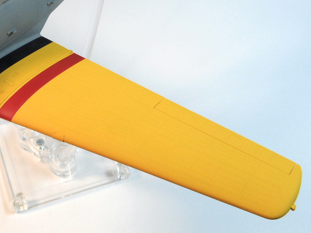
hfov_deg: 31.7
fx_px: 530
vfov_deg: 24.3
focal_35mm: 59
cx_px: 53
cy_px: 34
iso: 110
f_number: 4.2
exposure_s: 1/30
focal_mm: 6
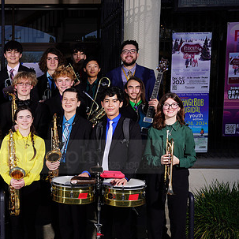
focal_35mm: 65
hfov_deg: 25.4
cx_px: 11
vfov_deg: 26.4
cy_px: 150
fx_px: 508
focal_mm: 40
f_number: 8
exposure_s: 1/250
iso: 100
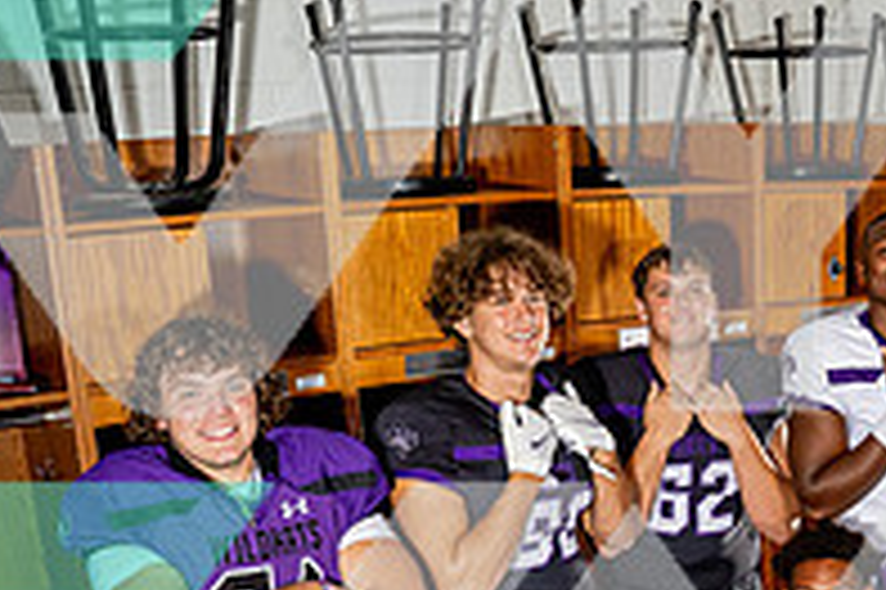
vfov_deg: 21.2
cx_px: 949
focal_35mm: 59
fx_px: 1451
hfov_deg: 30.7
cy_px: 723
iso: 1250
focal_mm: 20
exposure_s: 1/250
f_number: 8
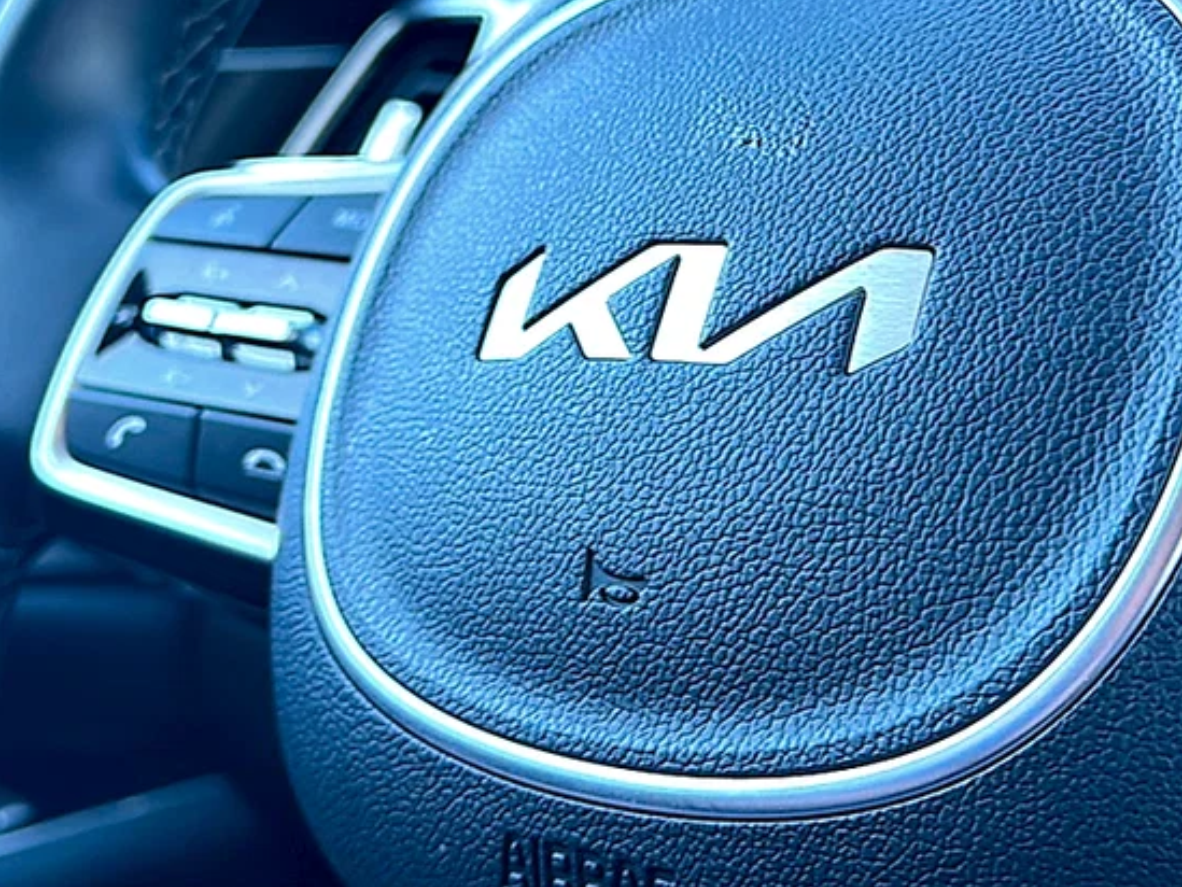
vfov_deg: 28.5
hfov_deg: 37.4
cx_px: 663
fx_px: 1742
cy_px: 324
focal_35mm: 51
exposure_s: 1/66
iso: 50
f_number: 1.78
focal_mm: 6.86
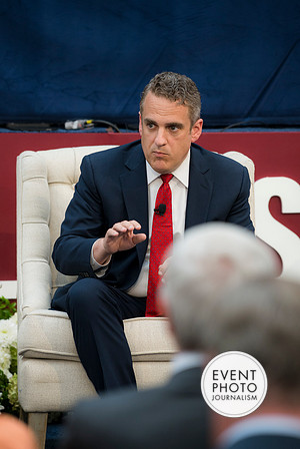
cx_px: 150
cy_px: 224
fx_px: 2812
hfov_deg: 6.1
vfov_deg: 9.1
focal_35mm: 225
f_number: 2.8
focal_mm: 150
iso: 280
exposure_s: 1/200
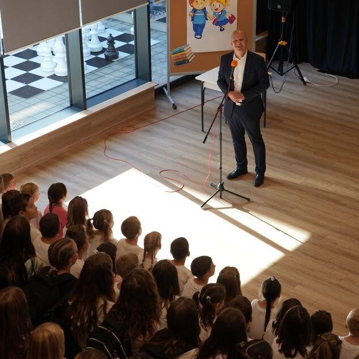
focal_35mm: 78
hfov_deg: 22.2
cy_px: 168
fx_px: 915
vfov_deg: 22.2
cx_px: 191
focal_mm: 57
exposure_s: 1/60
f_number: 5
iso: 250
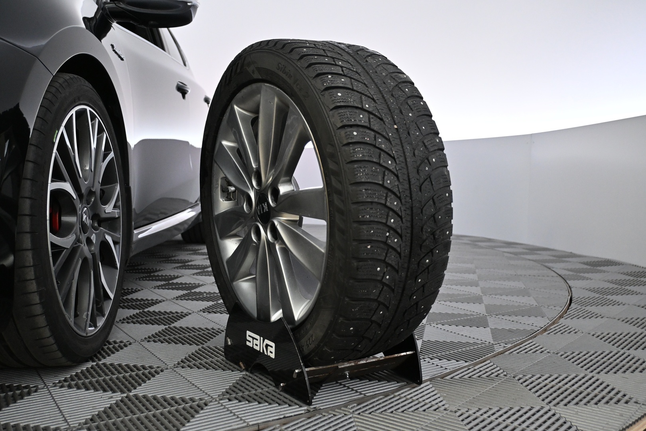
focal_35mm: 34
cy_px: 216
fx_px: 606
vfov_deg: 39.1
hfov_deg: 56.1
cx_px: 323
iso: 2000
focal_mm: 22.5
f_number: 4
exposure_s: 1/125
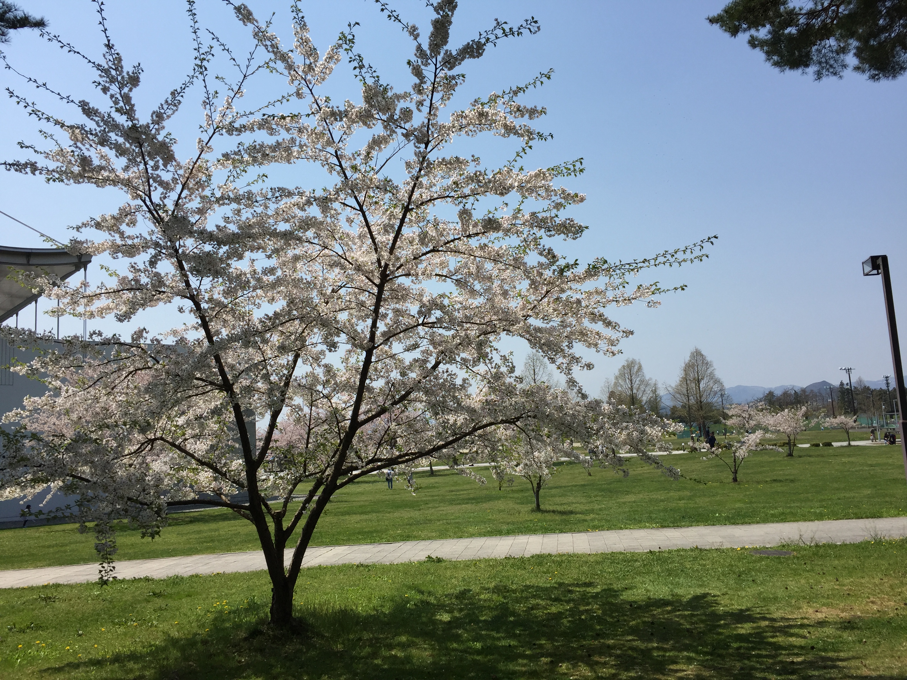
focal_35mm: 29
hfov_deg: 61.7
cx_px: 454
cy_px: 340
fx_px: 760
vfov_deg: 48.2
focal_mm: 4.15
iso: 32
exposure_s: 1/2639
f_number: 2.2
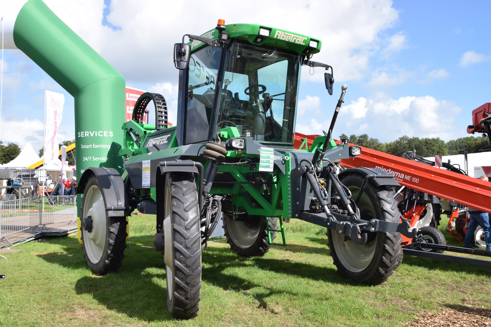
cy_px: 164
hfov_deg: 57.2
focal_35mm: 33
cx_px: 246
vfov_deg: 40.0
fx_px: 450
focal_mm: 22
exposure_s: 1/320
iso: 200
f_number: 9
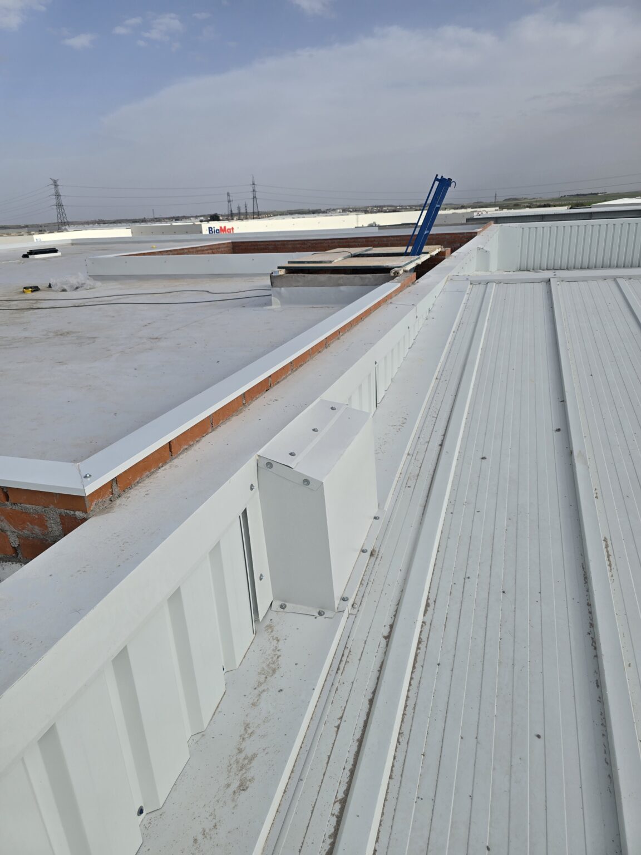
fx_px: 568
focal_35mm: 23
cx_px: 320
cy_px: 428
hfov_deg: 58.9
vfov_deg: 73.9
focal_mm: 6.3
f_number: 1.7
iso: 12
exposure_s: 1/1269
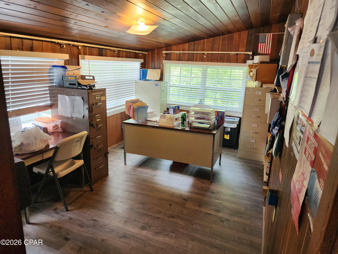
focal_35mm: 23
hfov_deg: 73.9
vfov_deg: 58.9
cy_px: 127
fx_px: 225
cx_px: 169
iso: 320
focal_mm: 6.4
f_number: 1.8
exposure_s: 1/120
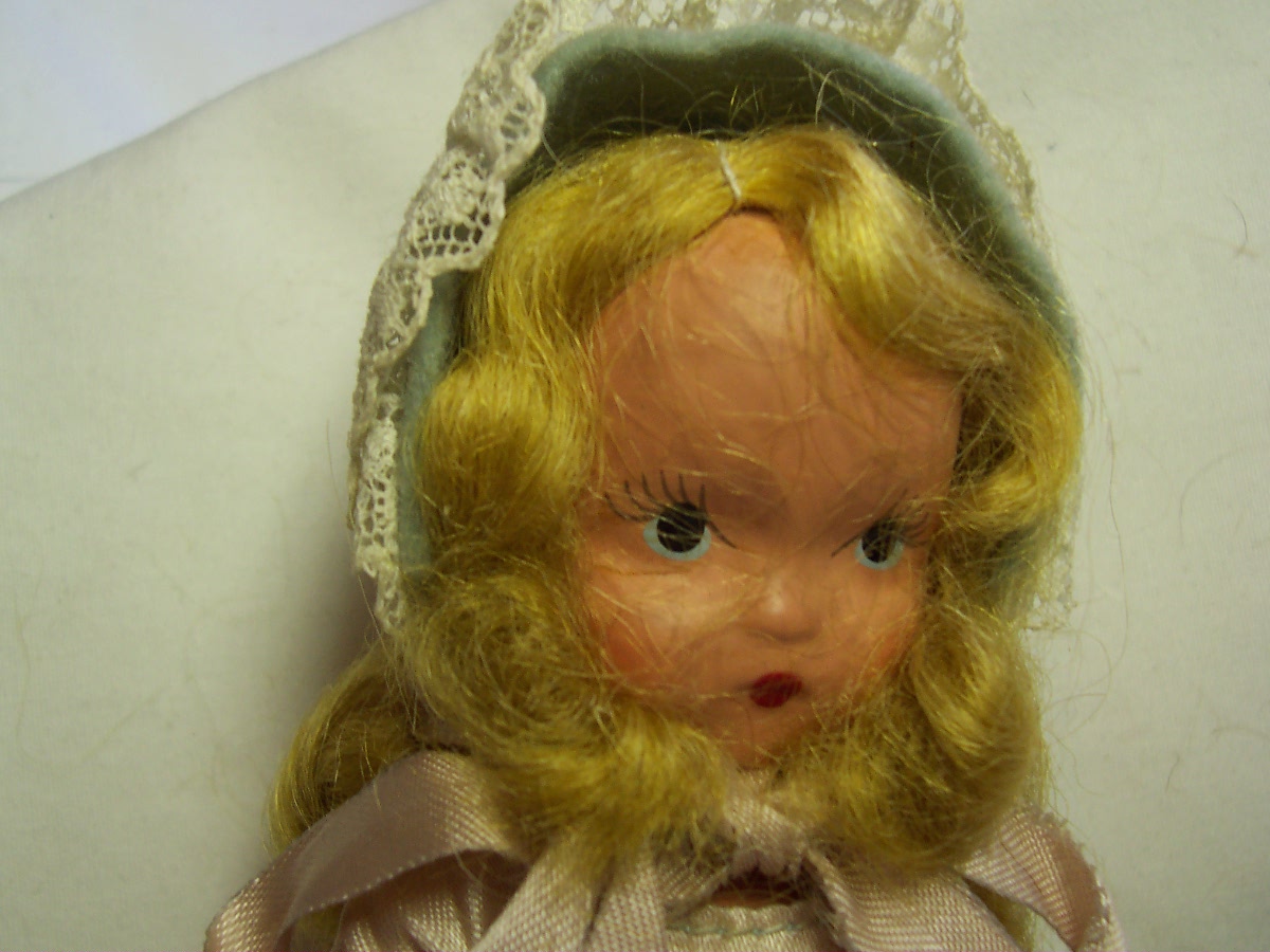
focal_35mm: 37
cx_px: 635
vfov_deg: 38.7
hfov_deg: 50.1
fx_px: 1357
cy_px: 476
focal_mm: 5.6
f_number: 2.8
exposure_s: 1/90
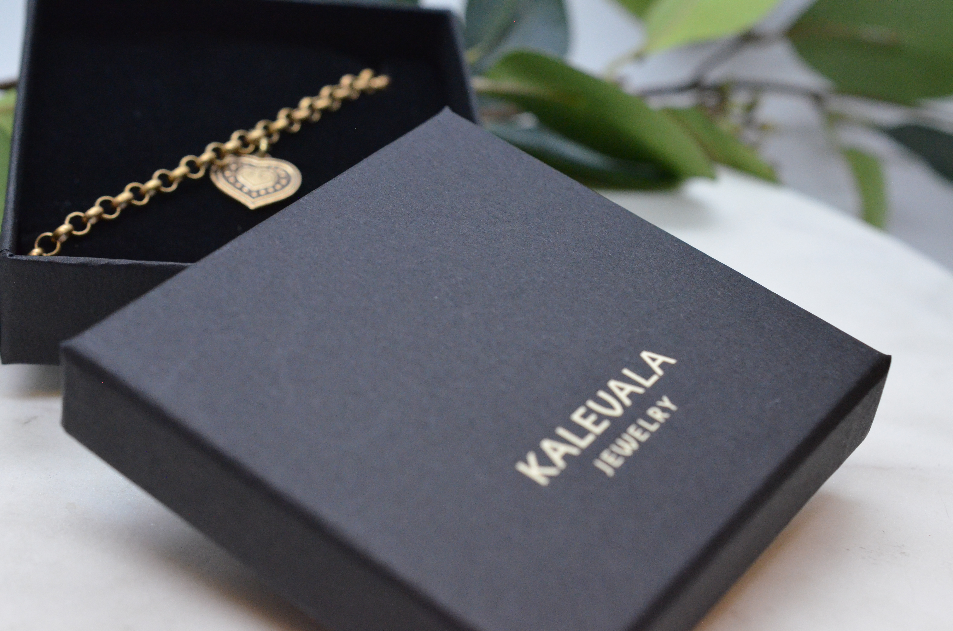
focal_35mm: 60
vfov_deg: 22.5
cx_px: 476
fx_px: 1585
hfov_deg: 33.5
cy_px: 316
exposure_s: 1/800
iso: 3200
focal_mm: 40
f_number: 6.3
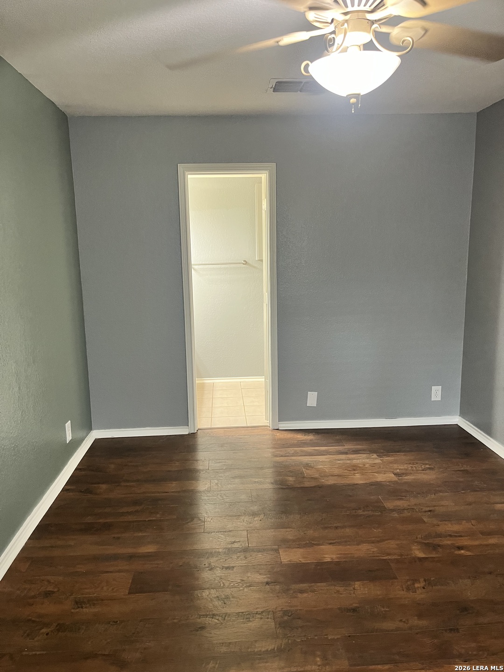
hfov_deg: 53.1
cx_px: 252
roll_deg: +0.3
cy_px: 336
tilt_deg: -9.2
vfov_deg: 67.3
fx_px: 505
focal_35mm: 26
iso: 320
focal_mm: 5.1
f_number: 1.6
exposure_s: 1/60
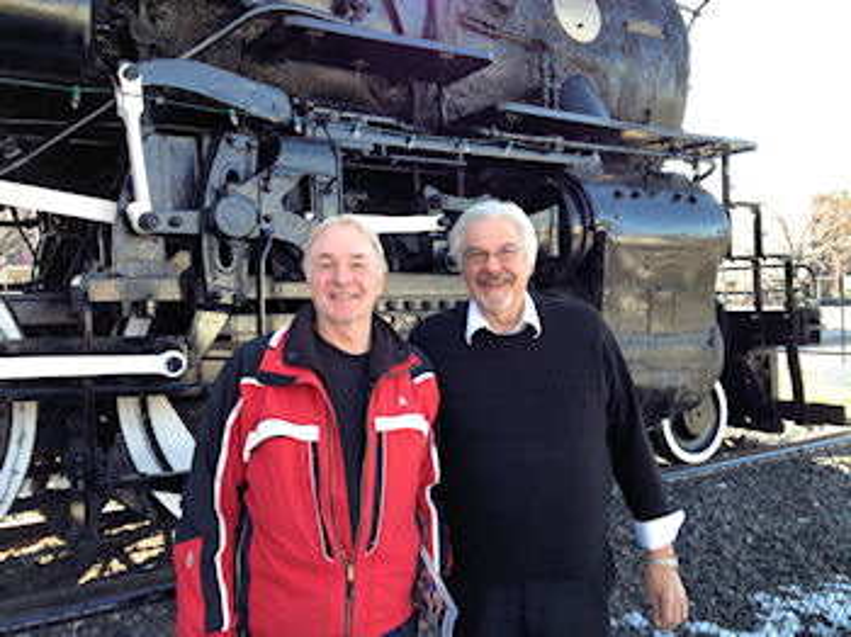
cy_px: 318
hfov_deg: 52.7
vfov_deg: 40.7
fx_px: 860
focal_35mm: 35
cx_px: 426
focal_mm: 4.28
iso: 64
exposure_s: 1/127
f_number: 2.4
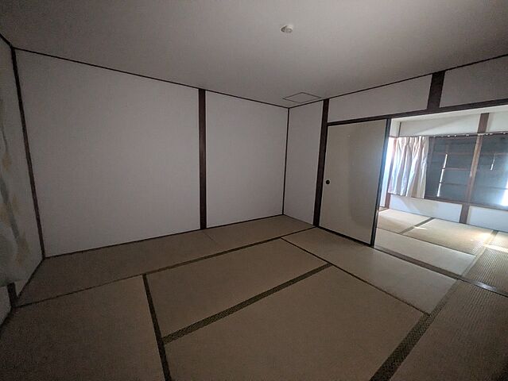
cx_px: 254
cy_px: 190
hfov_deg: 102.0
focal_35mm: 14
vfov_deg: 85.7
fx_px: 206
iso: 830
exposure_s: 1/24
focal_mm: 1.83
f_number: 2.2
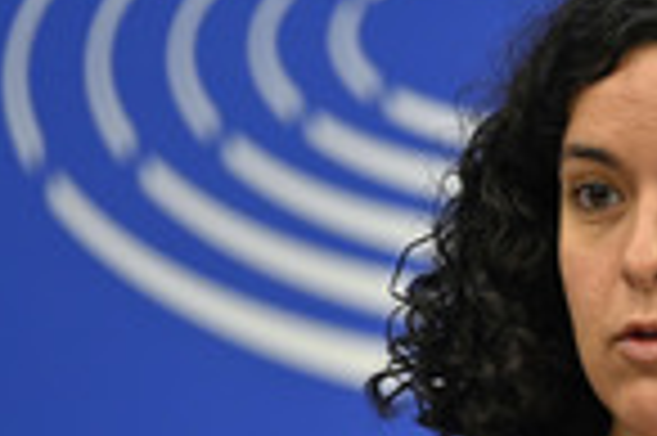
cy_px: 499
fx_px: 10409
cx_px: 745
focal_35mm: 571
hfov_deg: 3.6
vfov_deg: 2.4
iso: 1000
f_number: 2.8
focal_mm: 185
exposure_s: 1/250
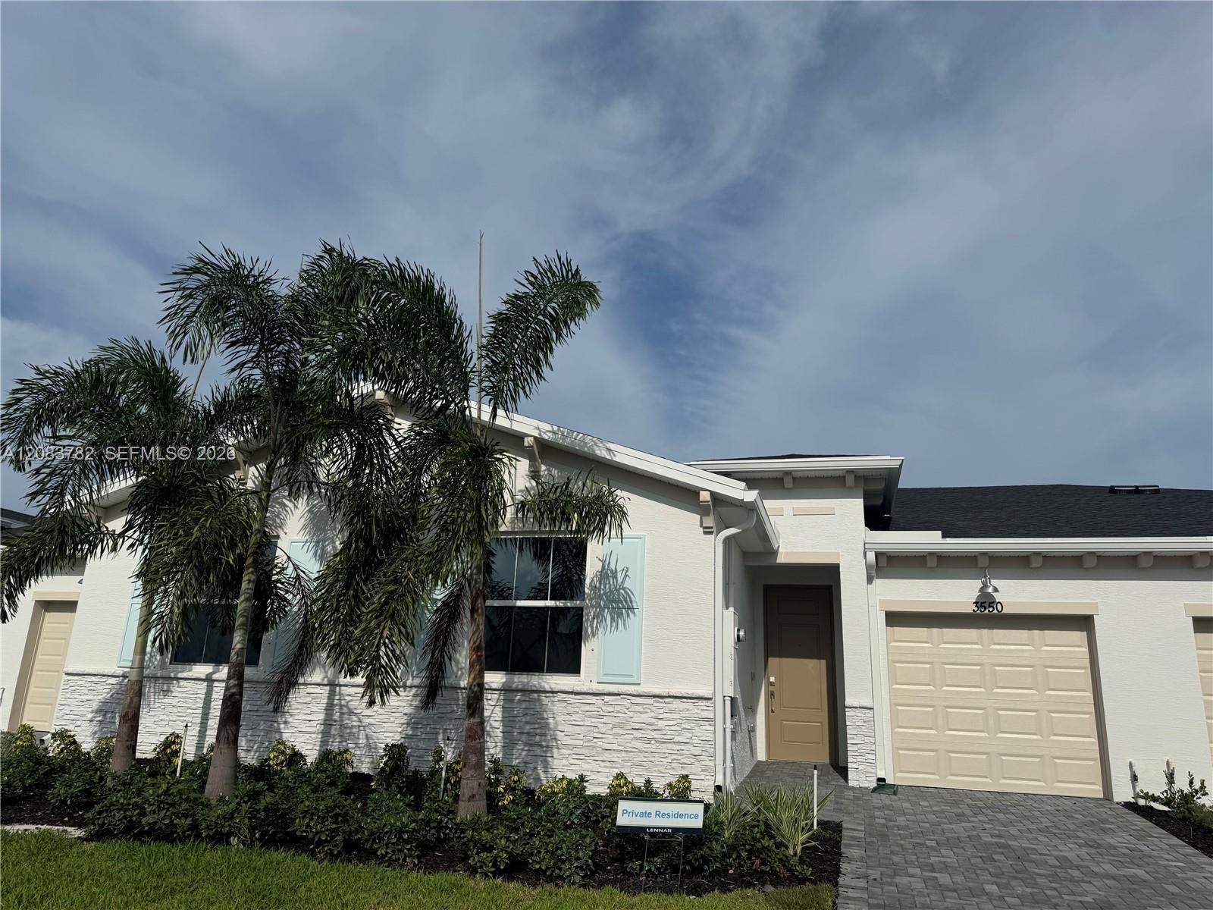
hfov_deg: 71.6
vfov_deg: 56.8
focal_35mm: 24
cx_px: 606
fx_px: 841
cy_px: 455
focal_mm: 6.76
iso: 80
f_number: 1.78
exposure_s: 1/12346
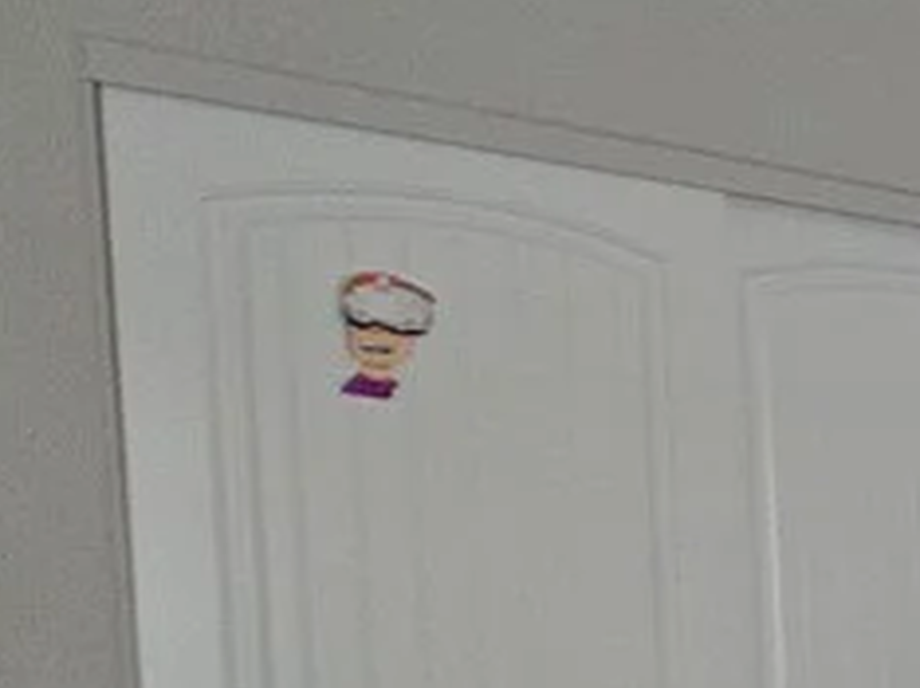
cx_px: 1647
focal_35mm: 57
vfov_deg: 24.7
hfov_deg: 21.8
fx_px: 1513
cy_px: 649
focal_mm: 2.2
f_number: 2.2
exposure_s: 1/60
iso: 100
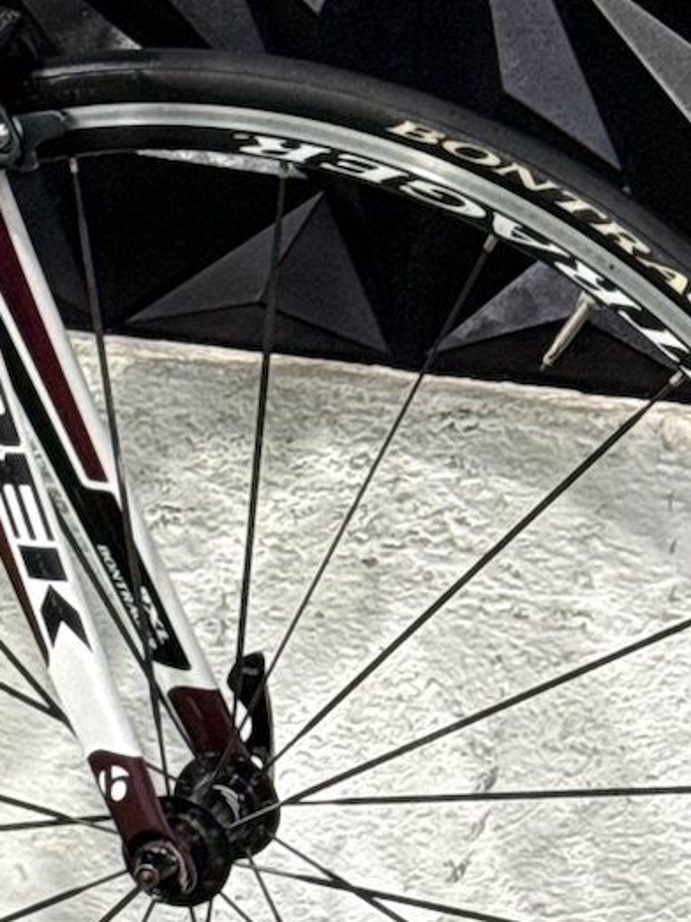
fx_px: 5006
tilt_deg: -8.0
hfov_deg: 7.7
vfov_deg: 10.5
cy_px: 44
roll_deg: -1.8
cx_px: -548
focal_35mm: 188
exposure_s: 1/60
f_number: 1.78
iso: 160
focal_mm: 6.76
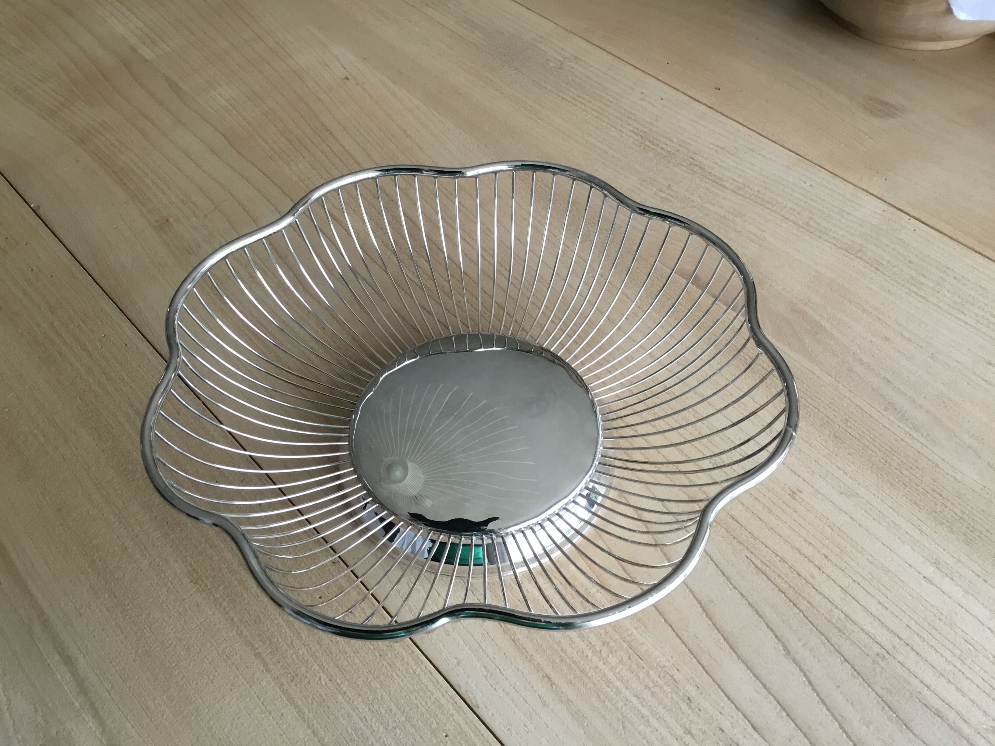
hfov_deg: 58.4
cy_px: 373
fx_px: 891
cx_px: 498
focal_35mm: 31
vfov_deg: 45.4
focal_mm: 3.3
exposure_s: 1/33
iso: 100
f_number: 2.4
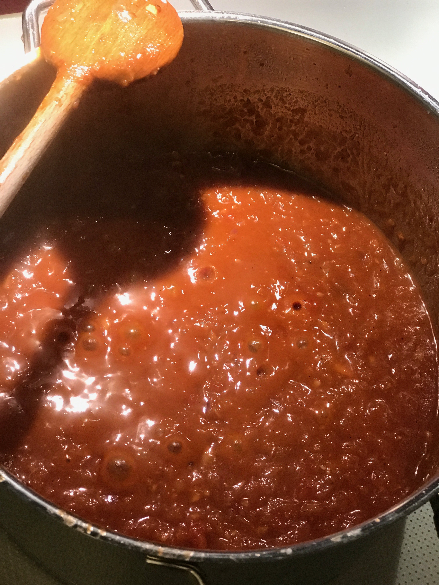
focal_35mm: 57
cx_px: 220
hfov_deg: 25.7
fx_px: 964
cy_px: 292
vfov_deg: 33.8
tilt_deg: -61.1
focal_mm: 6.6
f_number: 2.8
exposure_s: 1/50
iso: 160
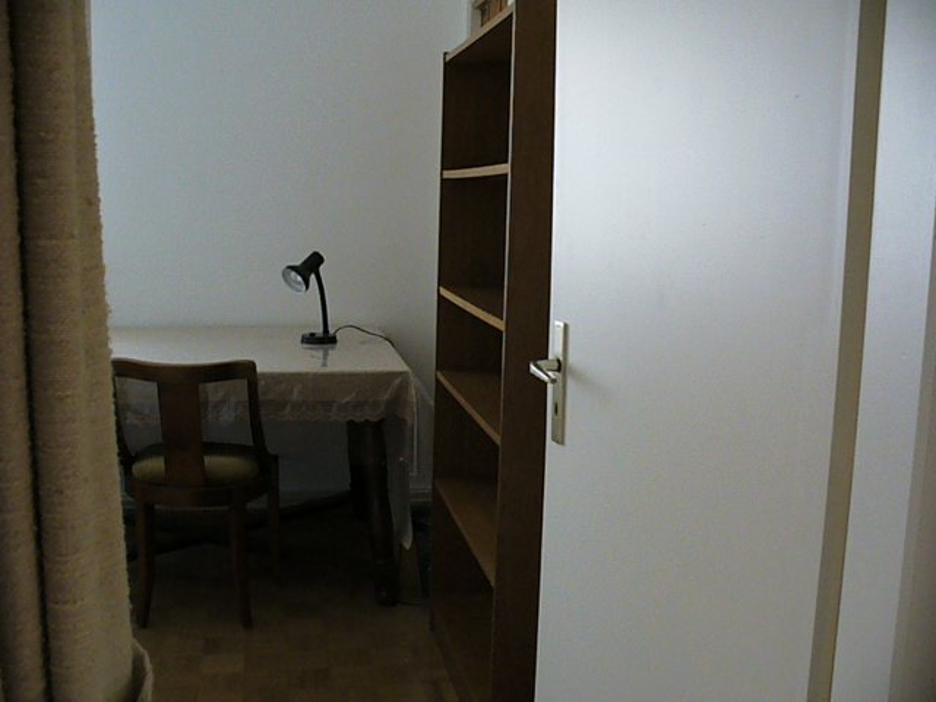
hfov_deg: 50.1
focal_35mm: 37
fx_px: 1000
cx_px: 468
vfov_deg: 38.7
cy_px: 351
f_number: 5.6
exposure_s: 1/50
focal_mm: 6.1
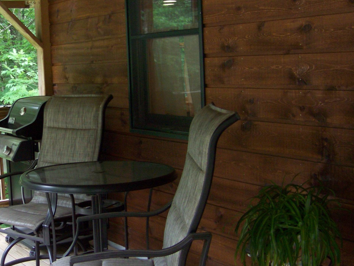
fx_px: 593
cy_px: 134
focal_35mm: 58
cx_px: 79
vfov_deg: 25.2
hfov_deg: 32.5
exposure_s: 1/30
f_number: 2.8
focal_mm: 5.85
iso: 162
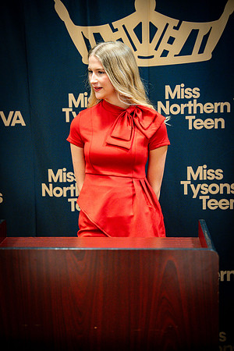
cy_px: 176
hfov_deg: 21.2
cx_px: 117
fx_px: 624
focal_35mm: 64
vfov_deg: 31.4
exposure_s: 1/125
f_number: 2.8
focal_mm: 64
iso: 1600
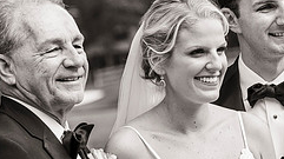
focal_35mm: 308
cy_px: 163
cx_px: 245
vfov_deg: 3.9
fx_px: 2317
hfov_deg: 7.0
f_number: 5.6
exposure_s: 1/640
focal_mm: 122
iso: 640
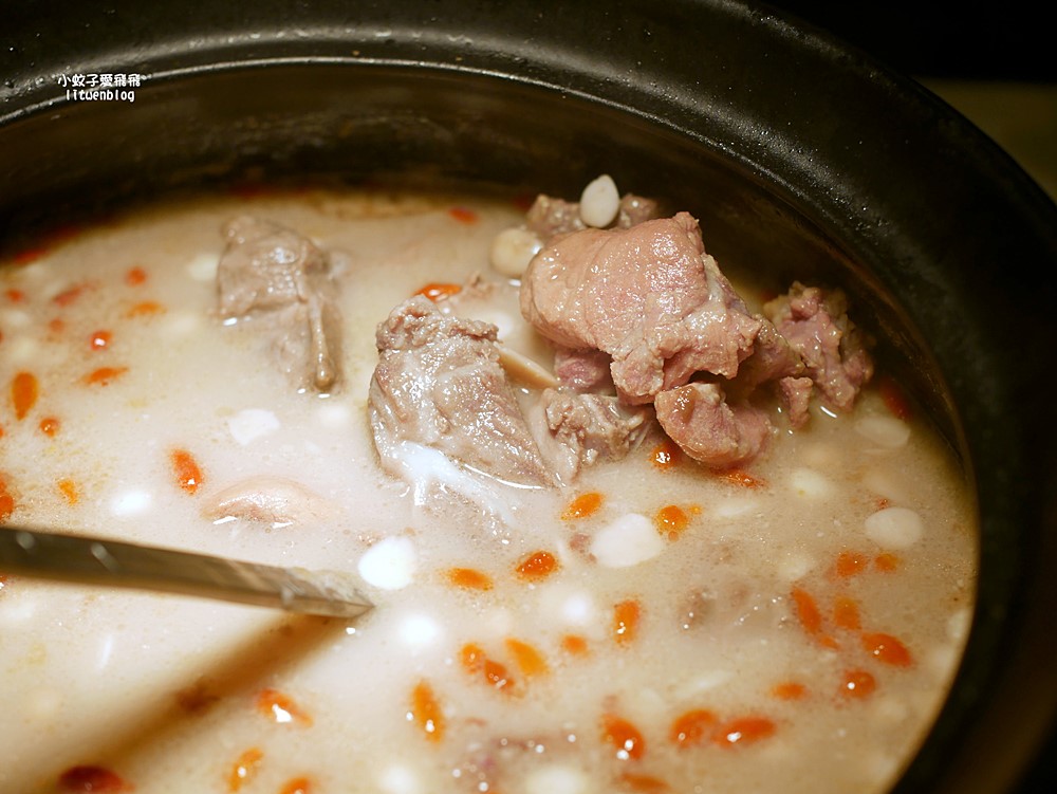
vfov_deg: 29.1
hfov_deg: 38.2
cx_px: 528
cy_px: 397
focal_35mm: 50
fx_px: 1527
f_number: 2.5
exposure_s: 1/800
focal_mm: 25
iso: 200
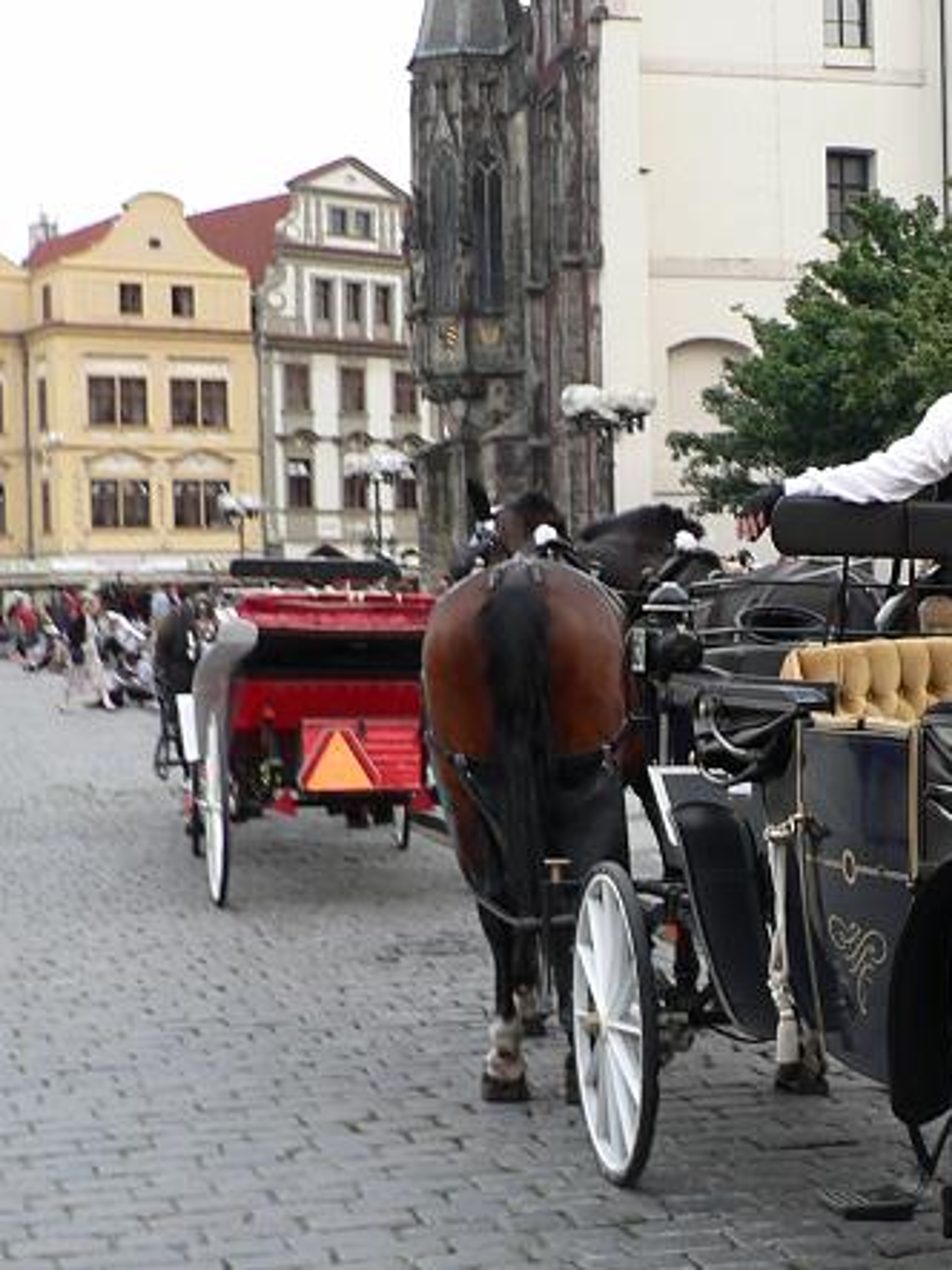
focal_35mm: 65
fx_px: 2385
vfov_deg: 29.8
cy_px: 743
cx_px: 963
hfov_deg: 21.7
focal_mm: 6
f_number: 2.8
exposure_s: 1/80
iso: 80
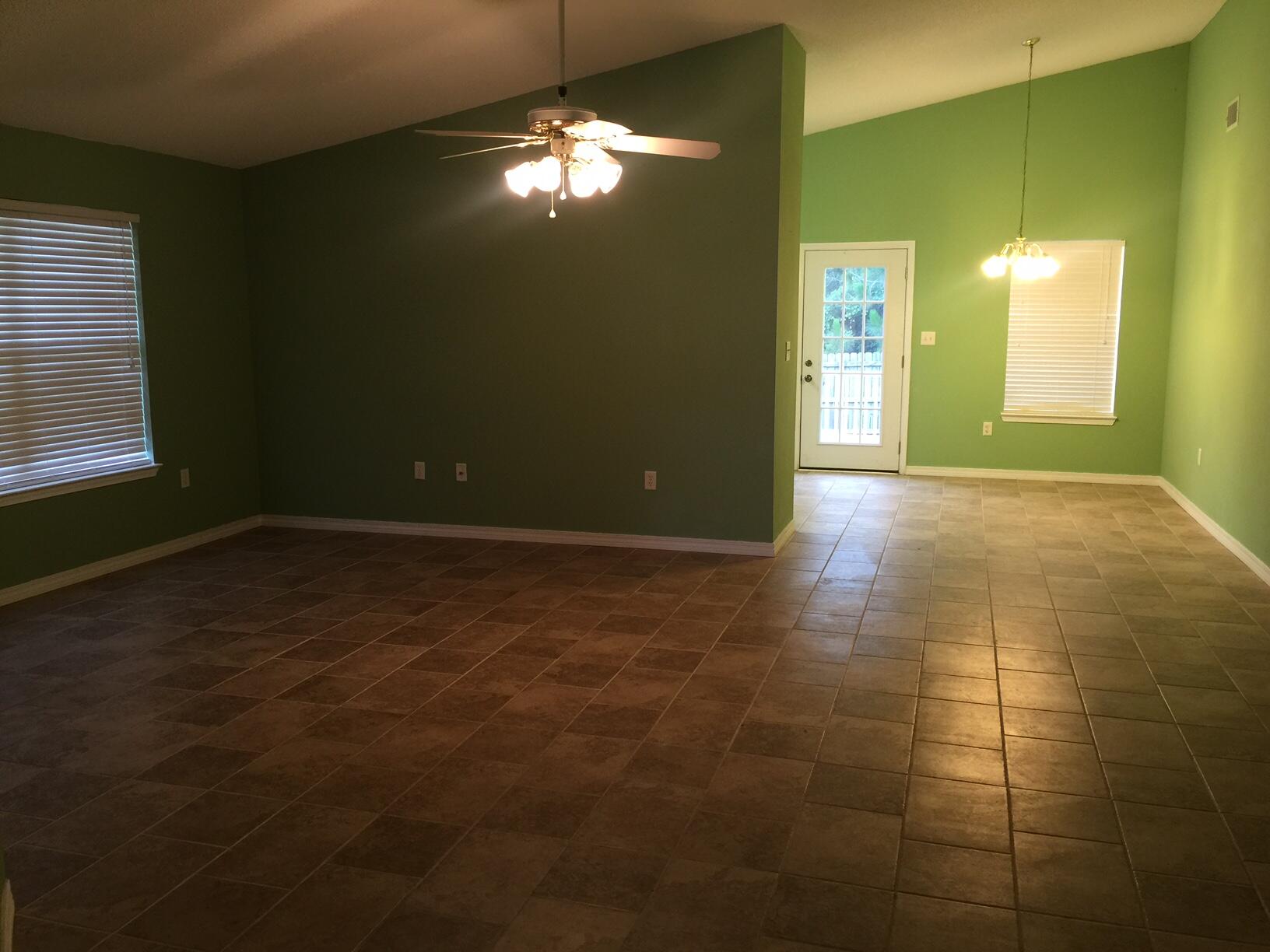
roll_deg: -0.5
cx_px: 635
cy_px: 476
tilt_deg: -10.3
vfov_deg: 48.2
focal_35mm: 29
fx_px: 1064
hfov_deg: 61.7
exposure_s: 1/15
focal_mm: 4.15
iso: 40
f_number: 2.2
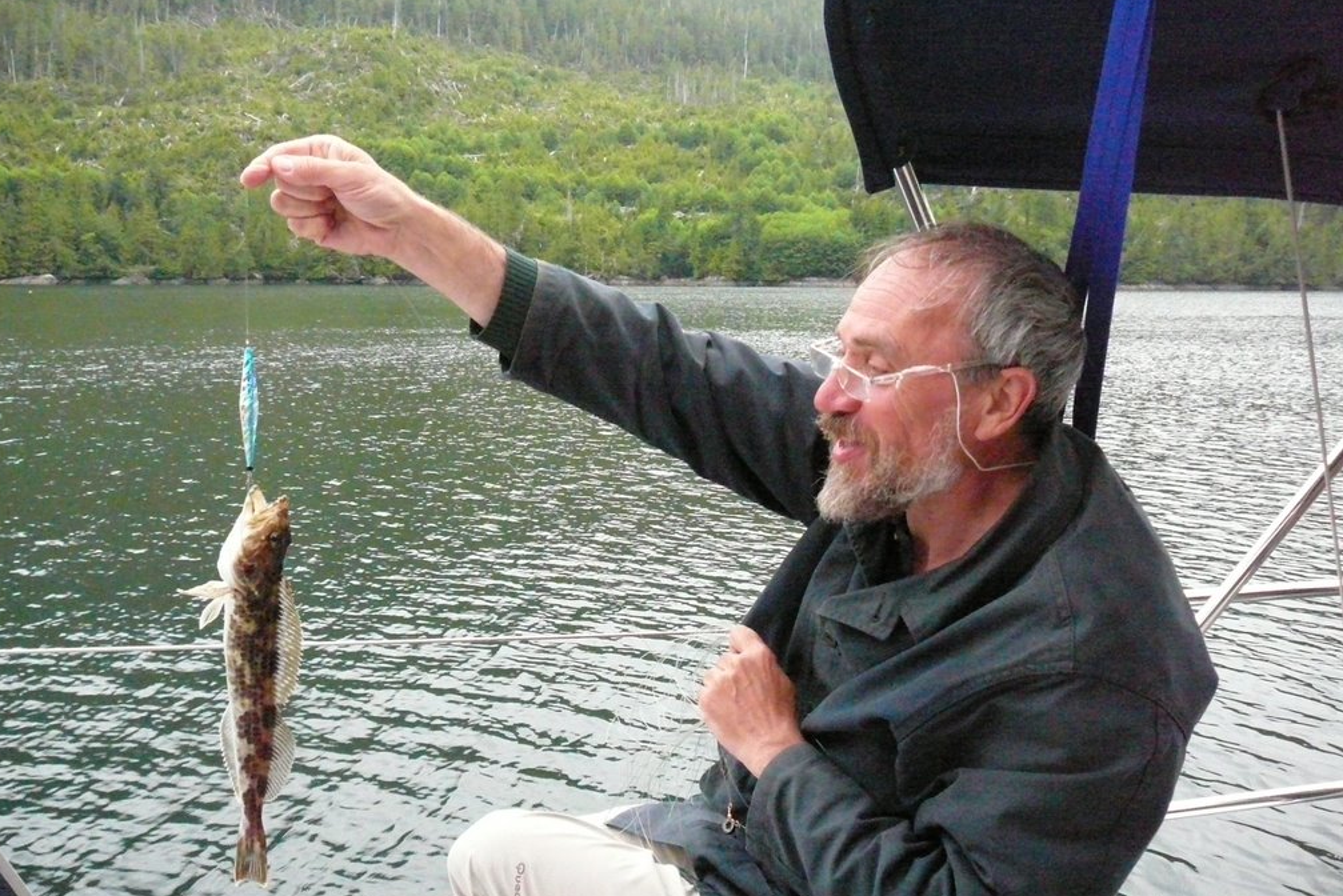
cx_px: 661
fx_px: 1381
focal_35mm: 37
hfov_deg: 51.9
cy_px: 477
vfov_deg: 36.0
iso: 800
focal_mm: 5.2
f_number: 2.8
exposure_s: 1/800
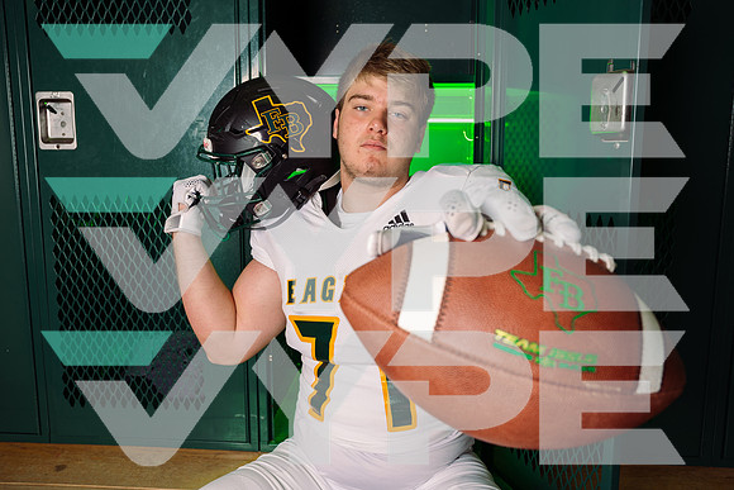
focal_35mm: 30
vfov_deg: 43.6
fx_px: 612
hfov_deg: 61.9
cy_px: 245
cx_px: 367
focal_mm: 30
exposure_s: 1/250
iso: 80
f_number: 6.3
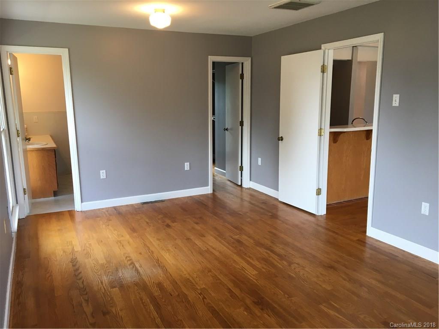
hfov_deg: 61.7
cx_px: 220
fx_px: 368
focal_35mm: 29
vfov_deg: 48.2
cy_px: 164
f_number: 2.2
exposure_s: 1/30
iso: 32
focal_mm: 4.15
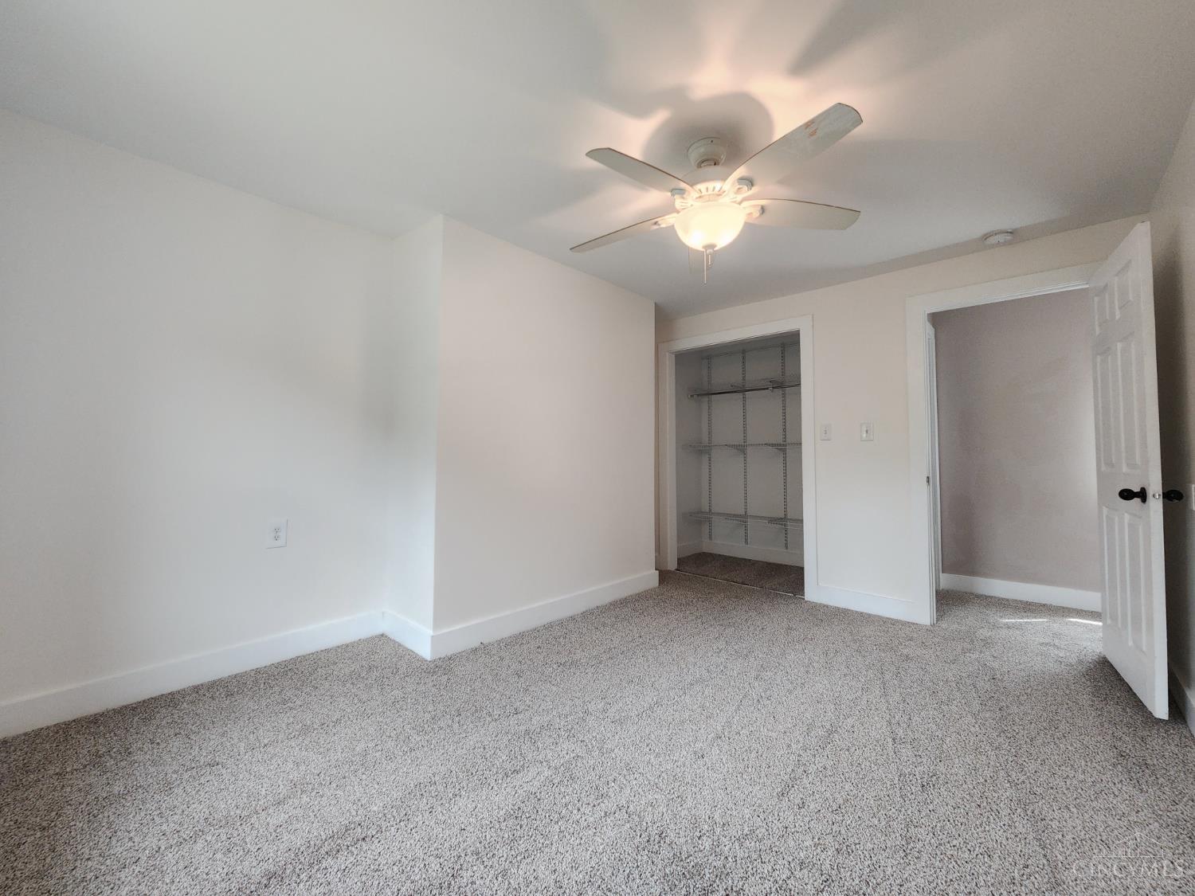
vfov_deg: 89.9
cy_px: 448
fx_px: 449
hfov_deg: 106.2
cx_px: 598
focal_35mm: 13
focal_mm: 2.2
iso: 160
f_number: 2.2
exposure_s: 1/60
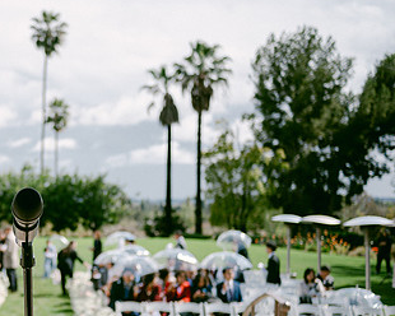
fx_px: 585
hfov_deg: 35.0
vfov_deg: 30.1
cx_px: 32
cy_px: 206
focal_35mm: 50
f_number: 2.8
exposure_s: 1/4000
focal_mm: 28
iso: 100
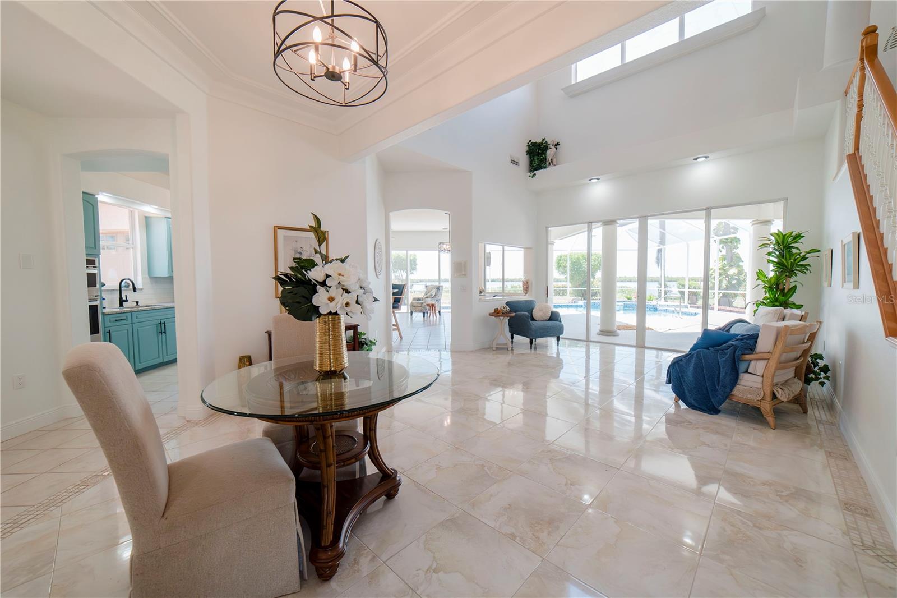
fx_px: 349
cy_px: 299
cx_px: 448
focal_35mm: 14
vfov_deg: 81.2
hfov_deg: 104.3
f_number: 4.5
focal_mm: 14
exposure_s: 1/1000
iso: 2500
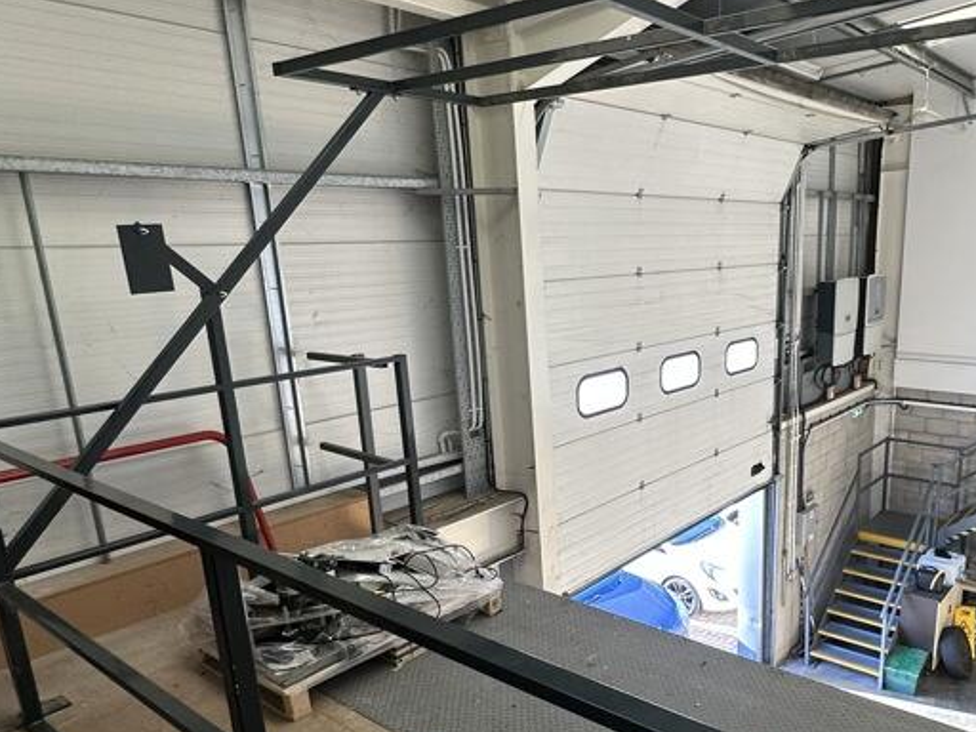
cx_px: 660
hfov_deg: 61.7
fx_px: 789
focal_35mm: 28
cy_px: 448
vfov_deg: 49.4
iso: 64
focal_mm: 2.22
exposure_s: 1/99
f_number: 2.2
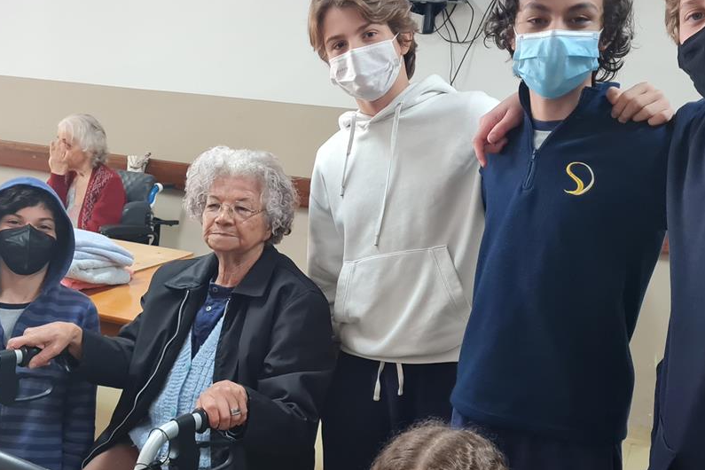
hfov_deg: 39.9
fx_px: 960
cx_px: 243
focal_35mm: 49
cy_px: 341
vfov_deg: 27.2
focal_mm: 5.4
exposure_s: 1/40
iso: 320
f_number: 1.8
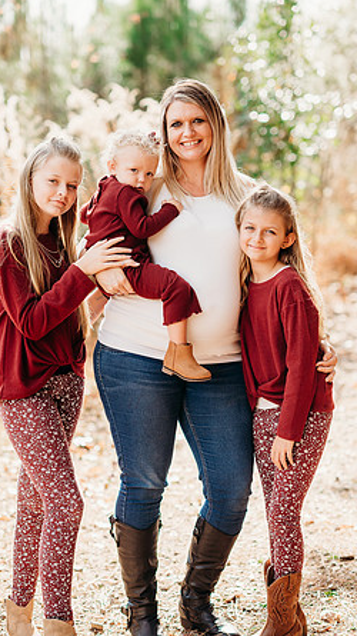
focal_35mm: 90
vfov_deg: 23.7
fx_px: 1516
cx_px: 149
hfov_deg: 13.4
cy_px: 319
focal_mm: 85
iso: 100
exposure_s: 1/1250
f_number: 2.2
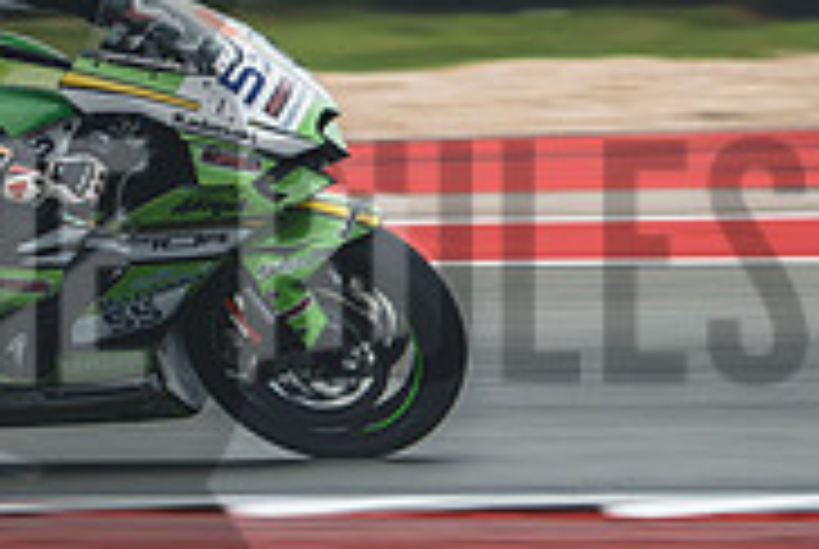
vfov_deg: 1.4
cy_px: 268
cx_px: -144
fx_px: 21739
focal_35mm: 954
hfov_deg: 2.2
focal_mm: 200
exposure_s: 1/250
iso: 160
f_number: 4
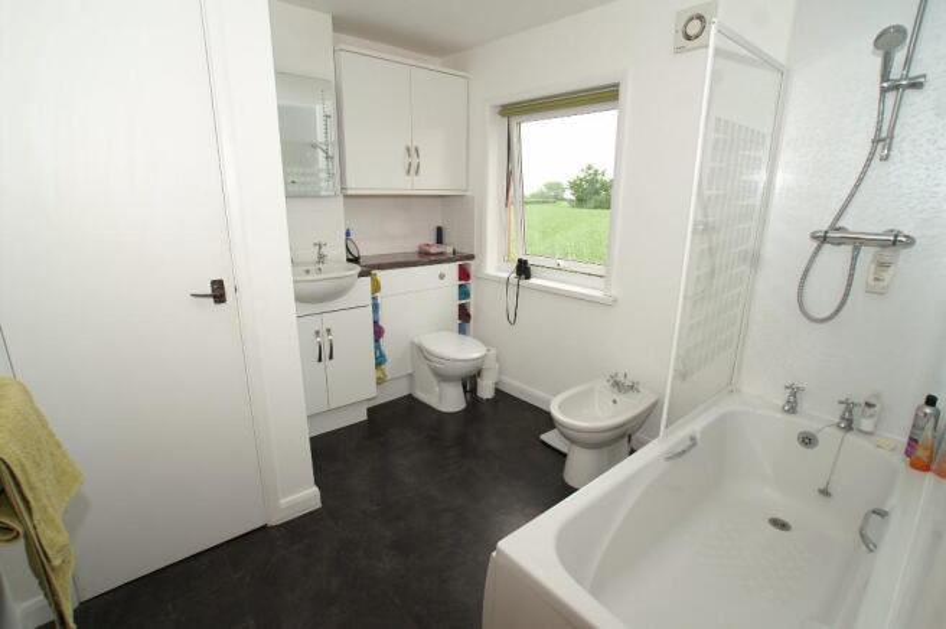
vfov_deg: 71.9
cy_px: 314
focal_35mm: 16
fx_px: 433
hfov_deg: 95.0
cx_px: 473
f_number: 6.3
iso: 100
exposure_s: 1/80
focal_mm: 11
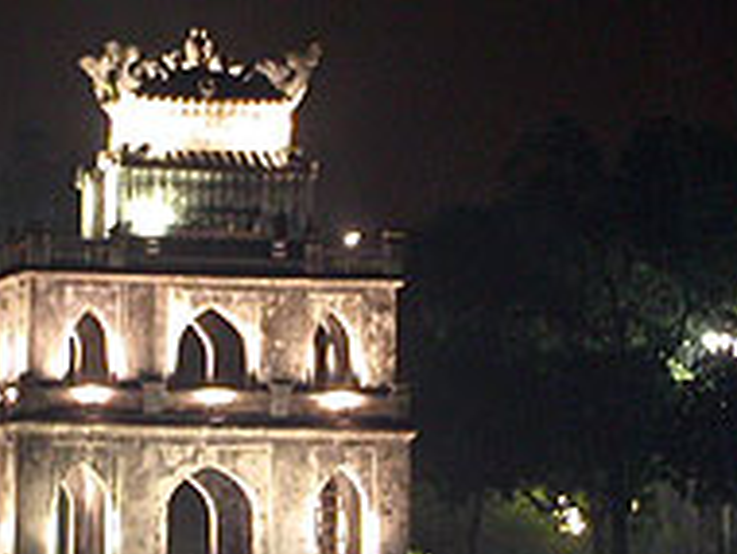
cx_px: 272
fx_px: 5607
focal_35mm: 263
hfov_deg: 7.5
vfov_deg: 5.7
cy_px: 372
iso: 200
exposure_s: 1
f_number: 4.8
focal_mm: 16.8
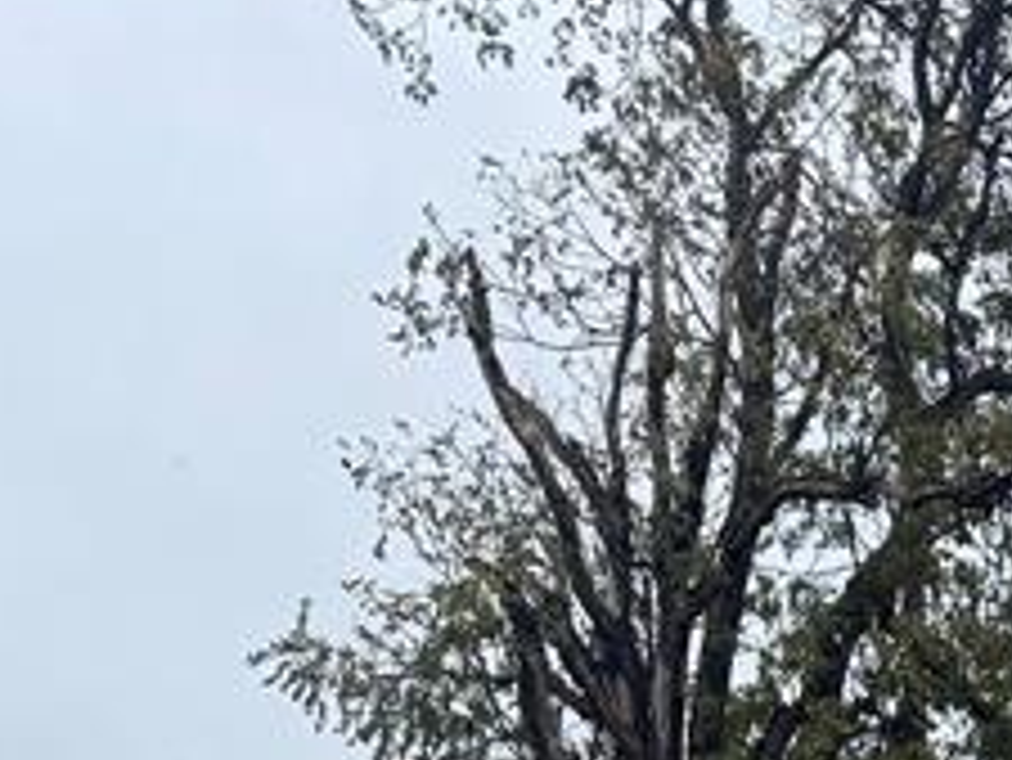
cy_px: 1673
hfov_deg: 17.8
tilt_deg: -1.6
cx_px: 918
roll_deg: -0.4
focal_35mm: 109
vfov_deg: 11.7
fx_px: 3188
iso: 80
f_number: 1.78
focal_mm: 6.76
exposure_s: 1/1637
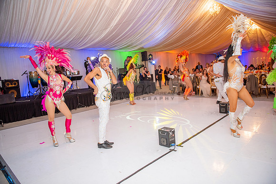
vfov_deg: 53.2
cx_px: 138
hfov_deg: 73.7
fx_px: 184
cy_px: 92
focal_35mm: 24
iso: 1000
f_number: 2.8
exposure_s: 1/160
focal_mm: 24
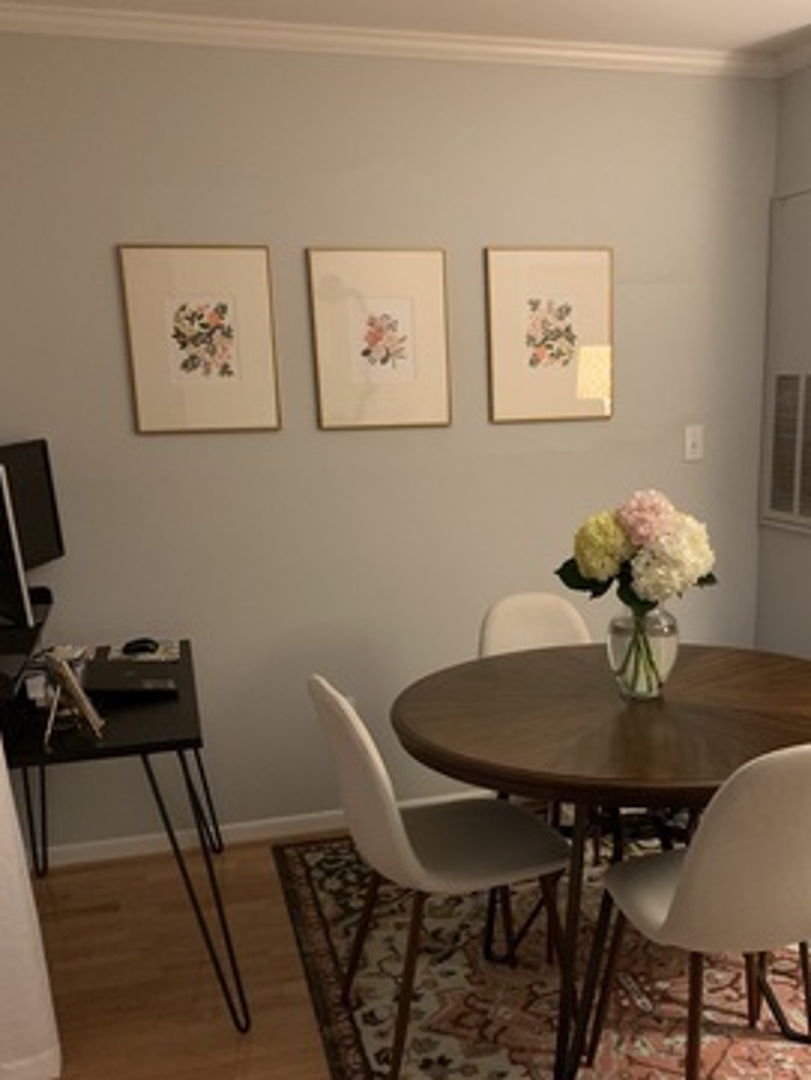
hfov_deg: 39.4
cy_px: 697
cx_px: 510
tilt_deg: -15.4
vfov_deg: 50.6
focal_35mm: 36
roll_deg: +0.4
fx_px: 1124
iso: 640
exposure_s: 1/30
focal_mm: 4.25
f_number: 1.8
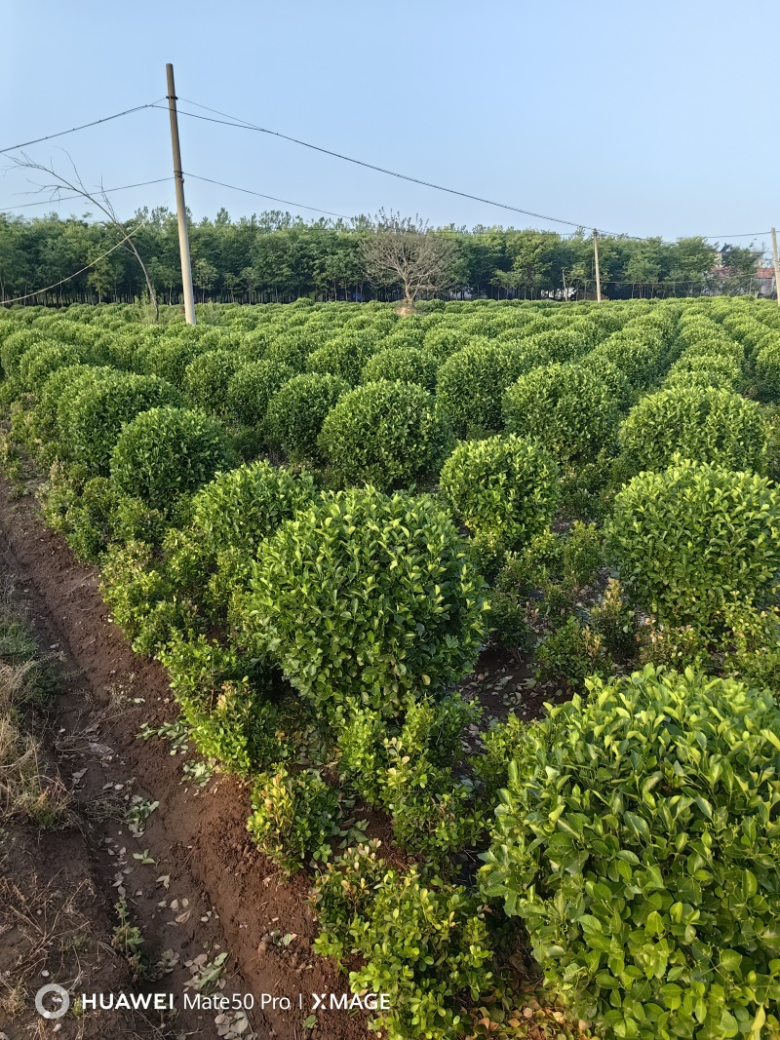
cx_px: 390
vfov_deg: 65.3
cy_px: 520
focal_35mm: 27
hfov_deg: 51.3
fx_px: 811
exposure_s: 1/669
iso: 50
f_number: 2
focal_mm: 5.75
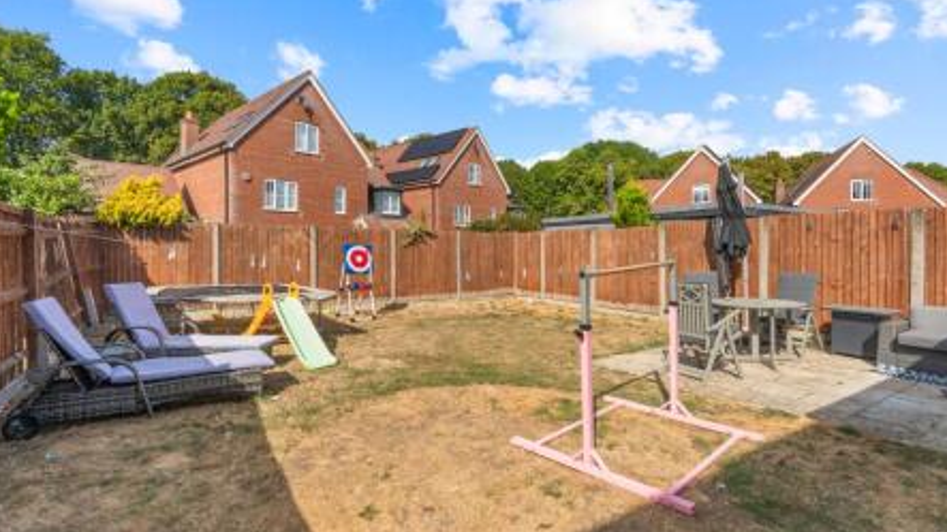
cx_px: 485
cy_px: 262
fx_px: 452
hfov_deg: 92.7
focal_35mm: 18
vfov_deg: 61.0
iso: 320
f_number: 7.1
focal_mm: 16
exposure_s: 1/250
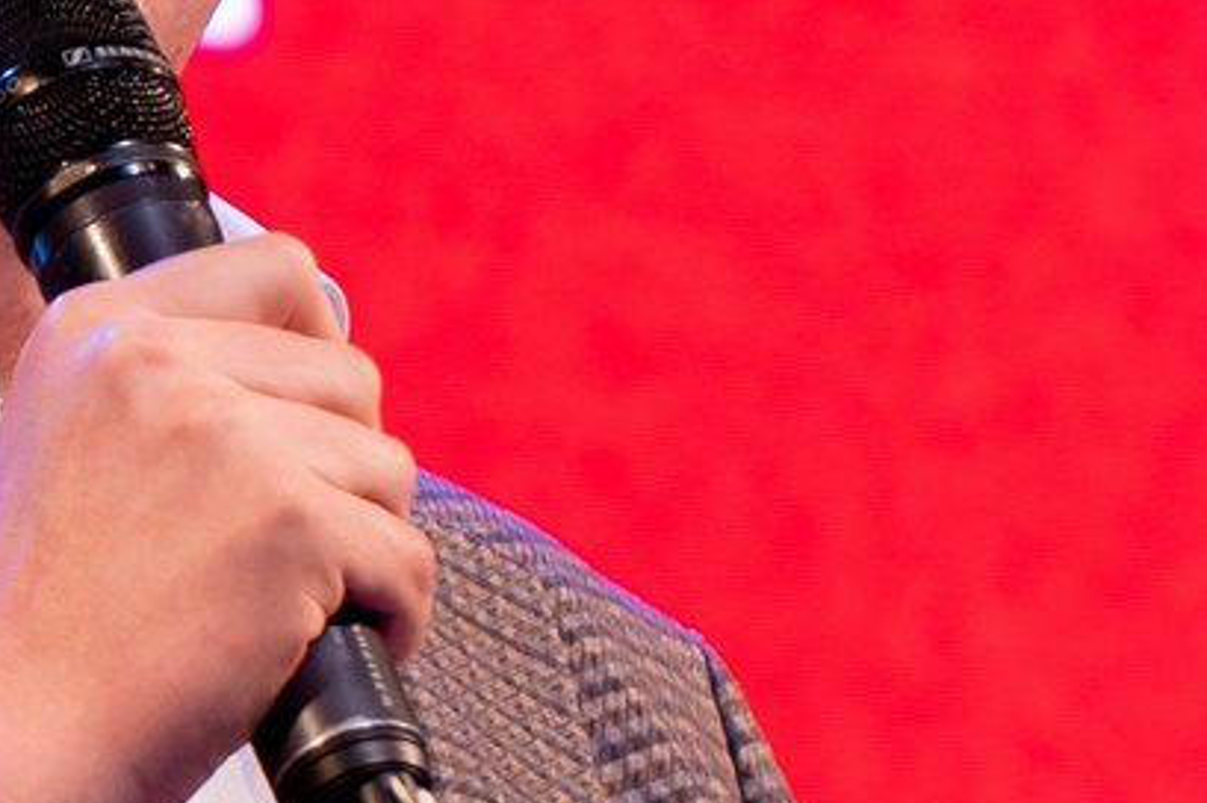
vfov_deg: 2.9
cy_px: 179
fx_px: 15745
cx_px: -1092
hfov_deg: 4.3
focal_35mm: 470
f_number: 4
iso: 1000
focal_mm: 75
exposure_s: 1/160
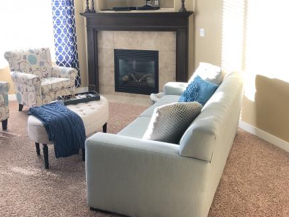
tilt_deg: -8.7
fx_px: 351
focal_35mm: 42
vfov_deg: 33.8
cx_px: 127
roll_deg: +0.7
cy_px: 63
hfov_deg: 44.7
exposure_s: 1/24
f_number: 1.8
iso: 40
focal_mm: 3.99
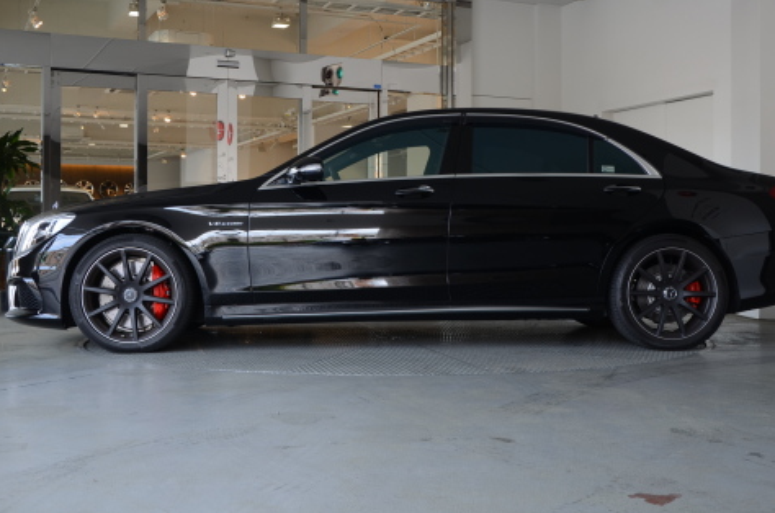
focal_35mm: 47
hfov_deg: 41.9
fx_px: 1010
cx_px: 425
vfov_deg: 28.5
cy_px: 233
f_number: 5
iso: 125
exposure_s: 1/25
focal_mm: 28
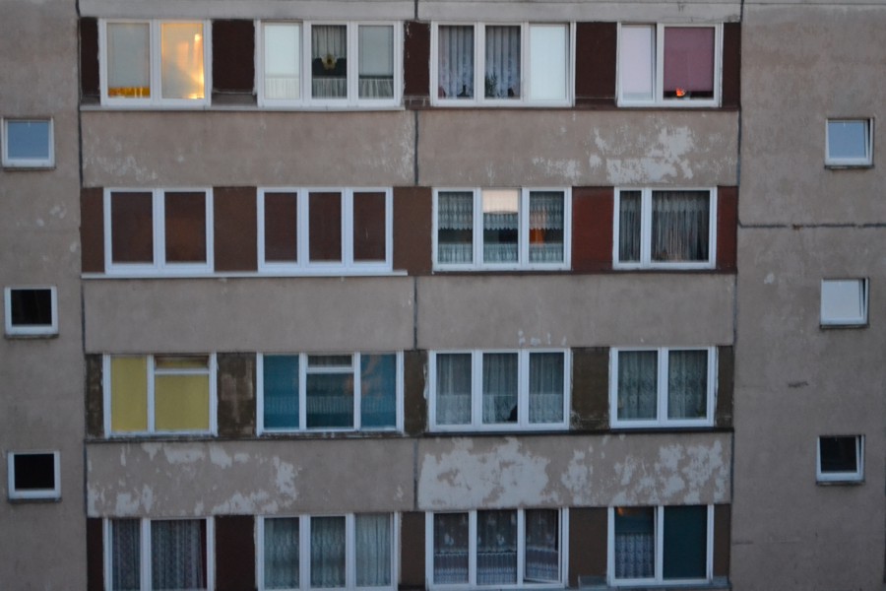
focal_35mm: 82
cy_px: 296
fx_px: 2030
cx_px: 443
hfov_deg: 24.6
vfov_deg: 16.6
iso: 3200
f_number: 5.6
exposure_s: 1/8
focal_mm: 55
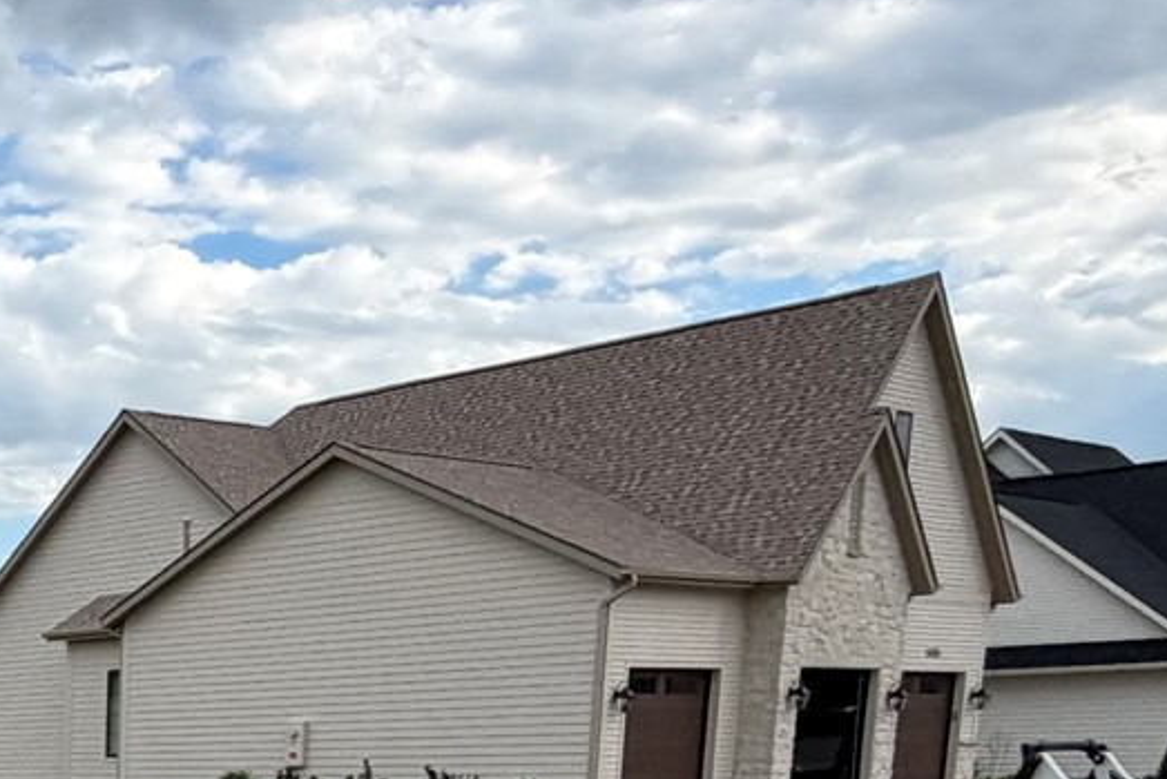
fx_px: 1848
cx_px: -393
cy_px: 1091
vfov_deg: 21.0
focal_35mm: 57
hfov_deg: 28.2
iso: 40
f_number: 2.2
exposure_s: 1/770
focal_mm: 2.22
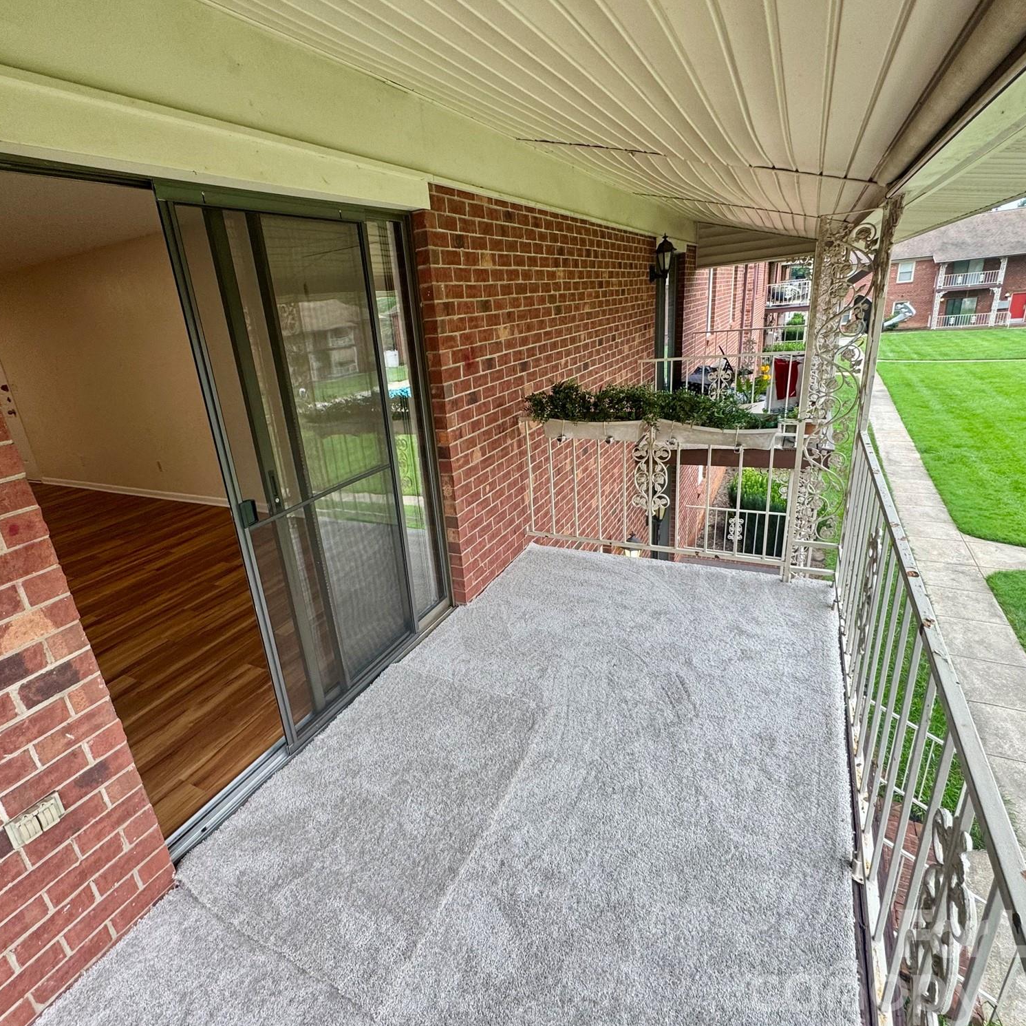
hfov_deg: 83.7
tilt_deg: -19.9
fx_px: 570
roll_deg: +5.8
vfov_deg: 84.0
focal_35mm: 17
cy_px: 516
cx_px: 458
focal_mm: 2.22
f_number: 2.2
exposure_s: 1/99
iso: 100
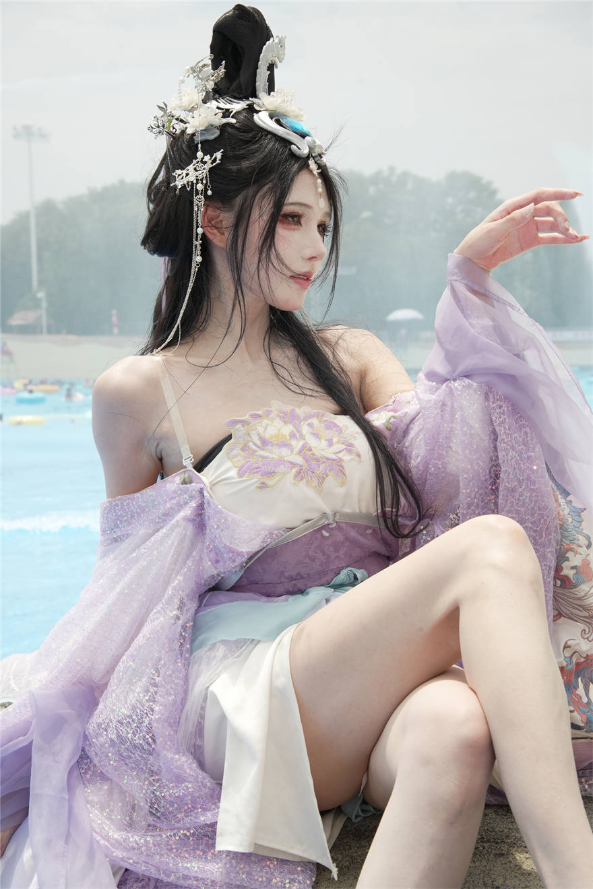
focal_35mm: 62
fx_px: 1542
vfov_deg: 32.2
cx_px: 296
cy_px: 444
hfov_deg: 21.8
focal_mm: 62.4
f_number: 10
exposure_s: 1/2000
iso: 1000
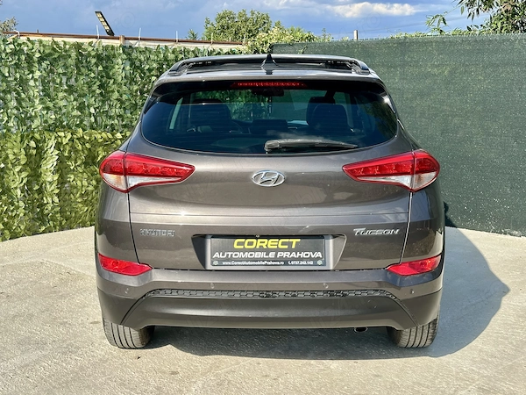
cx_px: 263
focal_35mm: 48
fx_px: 729
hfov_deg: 39.7
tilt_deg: -9.1
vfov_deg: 30.3
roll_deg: -0.3
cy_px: 198
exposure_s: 1/1953
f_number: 1.78
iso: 64
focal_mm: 6.86
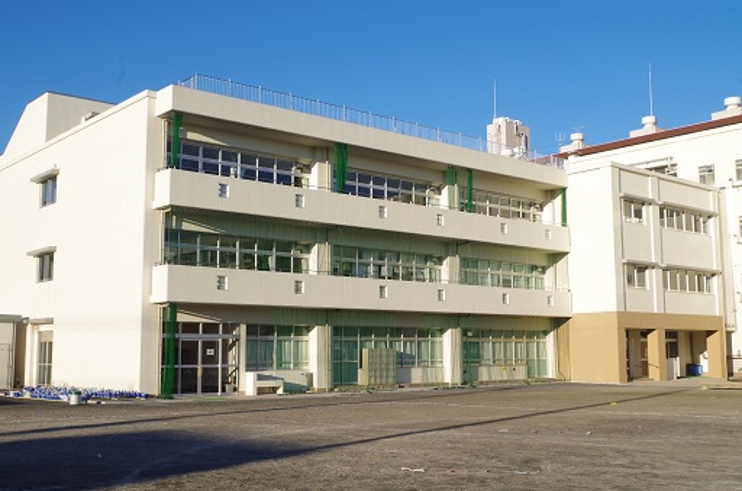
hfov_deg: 46.5
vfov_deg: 31.7
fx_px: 864
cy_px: 246
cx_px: 371
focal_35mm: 42
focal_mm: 28.13
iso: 100
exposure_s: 1/100
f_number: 11
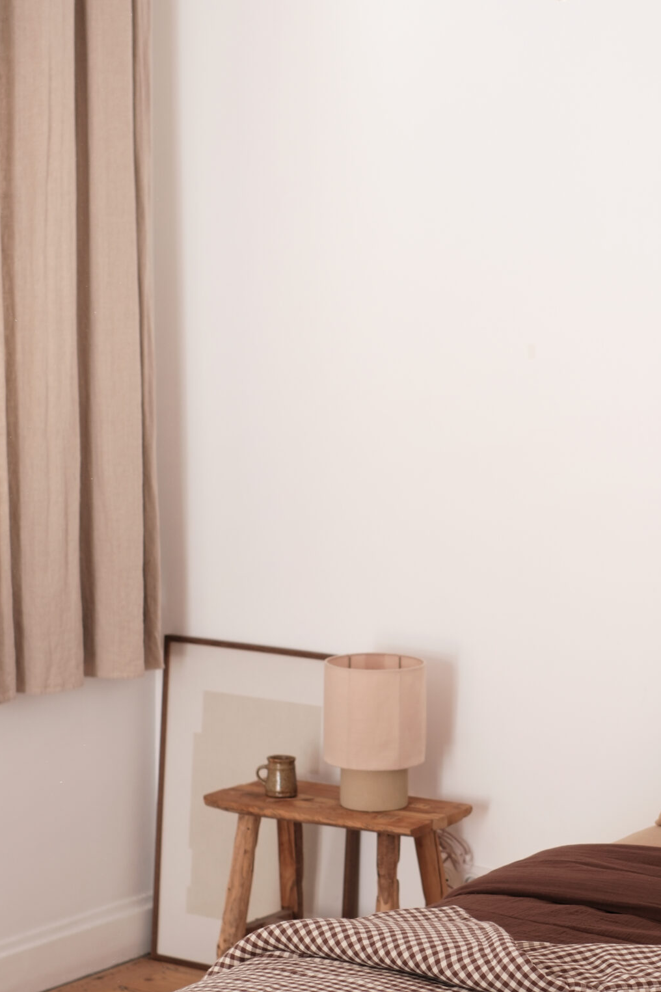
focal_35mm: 89
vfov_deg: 22.8
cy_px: 598
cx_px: 516
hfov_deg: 15.3
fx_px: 2452
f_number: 4
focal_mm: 35
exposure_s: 1/52
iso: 1600
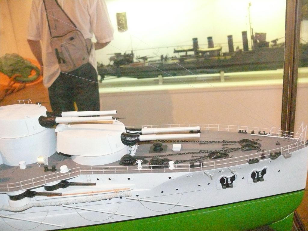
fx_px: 311
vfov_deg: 40.7
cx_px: 154
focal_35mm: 35
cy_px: 116
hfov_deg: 52.6
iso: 1600
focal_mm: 7.4
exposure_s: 1/60
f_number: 2.8
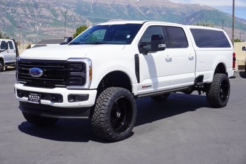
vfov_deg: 27.3
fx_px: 338
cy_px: 82
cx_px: 123
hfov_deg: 40.0
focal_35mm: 50
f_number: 11
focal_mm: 33
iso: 100
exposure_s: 1/160
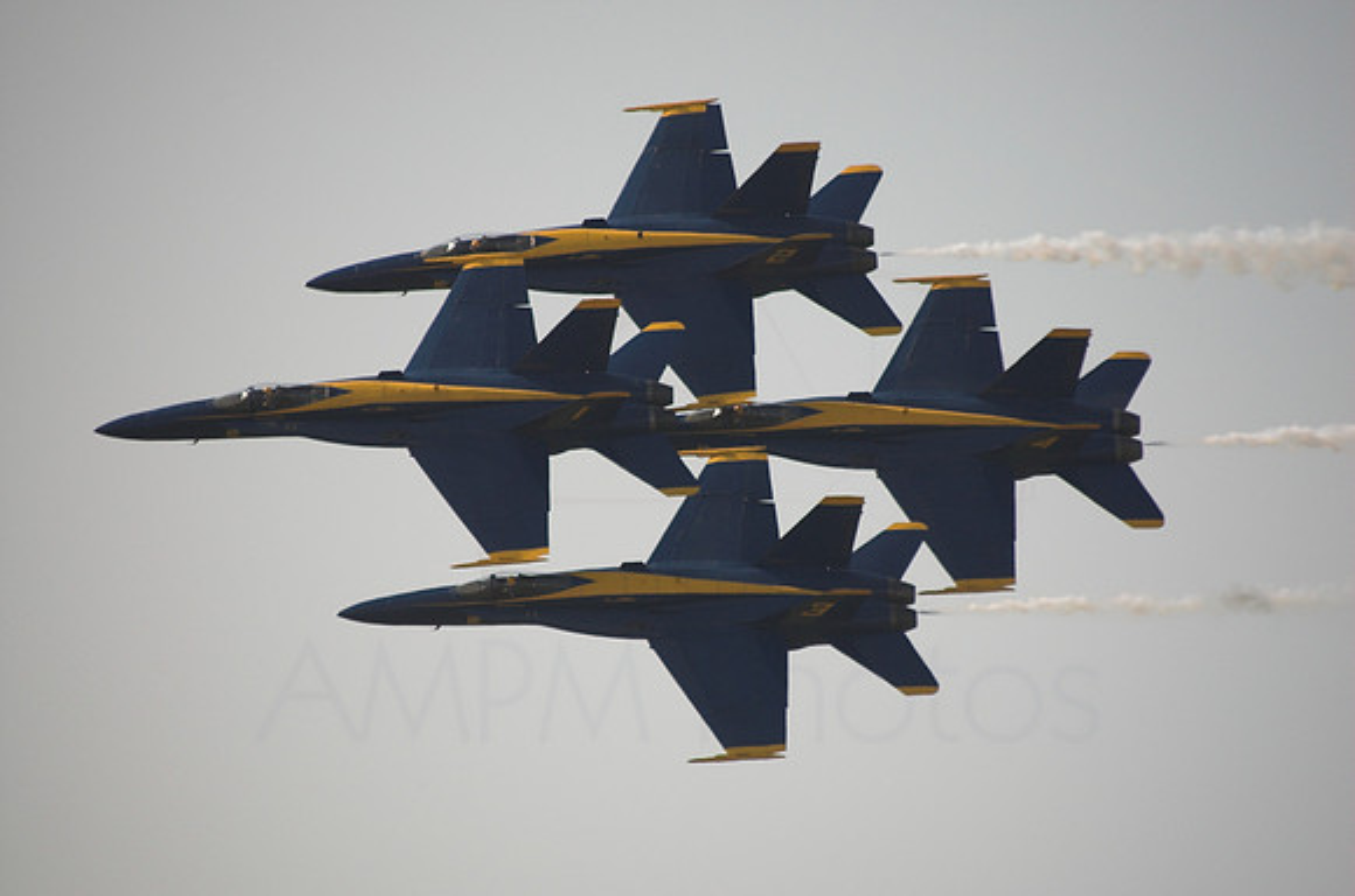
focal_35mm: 630
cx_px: 678
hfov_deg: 3.3
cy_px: 448
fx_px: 23660
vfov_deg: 2.2
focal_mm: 420
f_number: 6.3
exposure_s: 1/1000
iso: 280
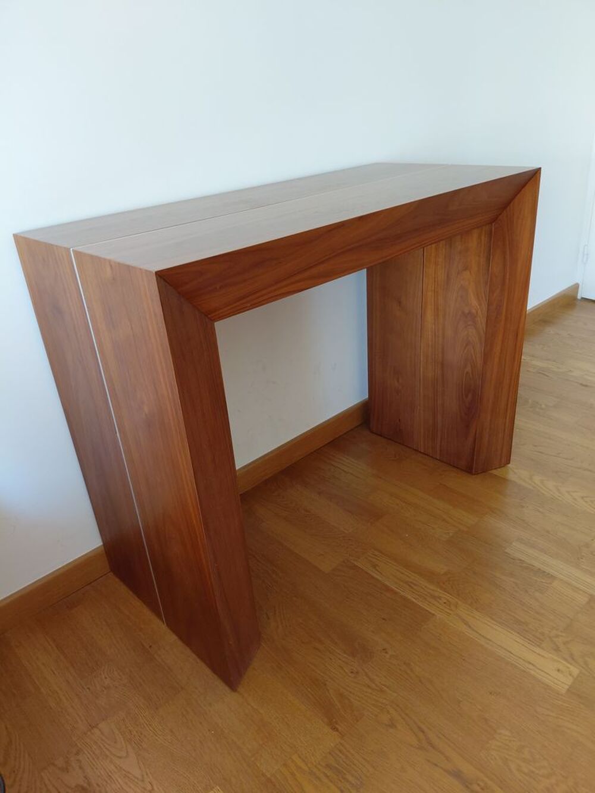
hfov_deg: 54.9
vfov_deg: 69.4
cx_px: 298
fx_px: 573
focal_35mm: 25
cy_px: 396
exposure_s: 1/40
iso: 320
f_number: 1.8
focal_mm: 4.69
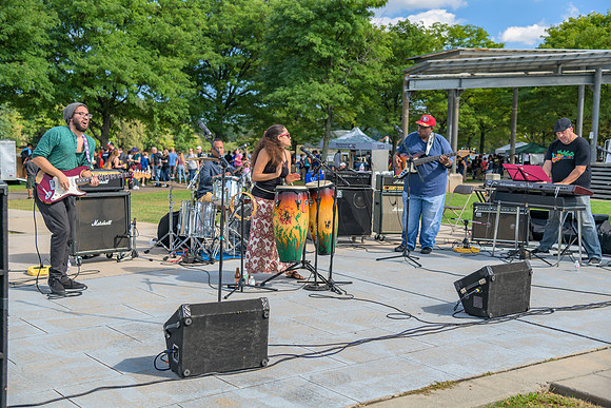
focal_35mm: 46
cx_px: 306
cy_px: 204
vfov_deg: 29.3
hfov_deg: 42.7
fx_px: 781
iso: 72
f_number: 4
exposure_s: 1/200
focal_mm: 46
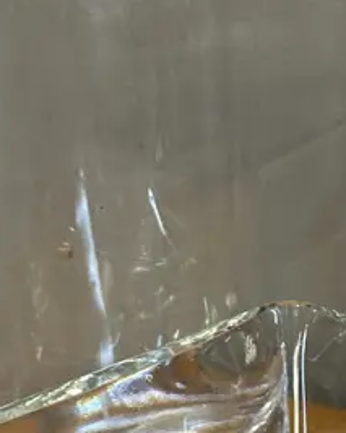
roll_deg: -1.1
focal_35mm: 90
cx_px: 322
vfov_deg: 21.0
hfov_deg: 16.8
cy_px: 349
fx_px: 1154
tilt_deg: -24.1
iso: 160
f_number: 1.78
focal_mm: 6.86
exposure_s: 1/50
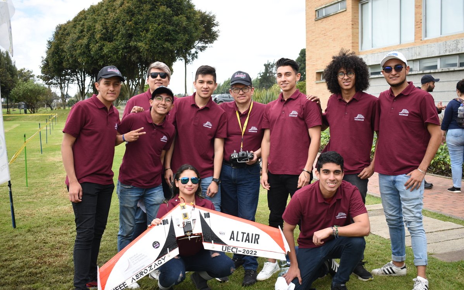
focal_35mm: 42
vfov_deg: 30.9
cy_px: 153
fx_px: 525
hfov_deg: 47.7
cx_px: 233
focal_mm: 27
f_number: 4
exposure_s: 1/250
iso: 100
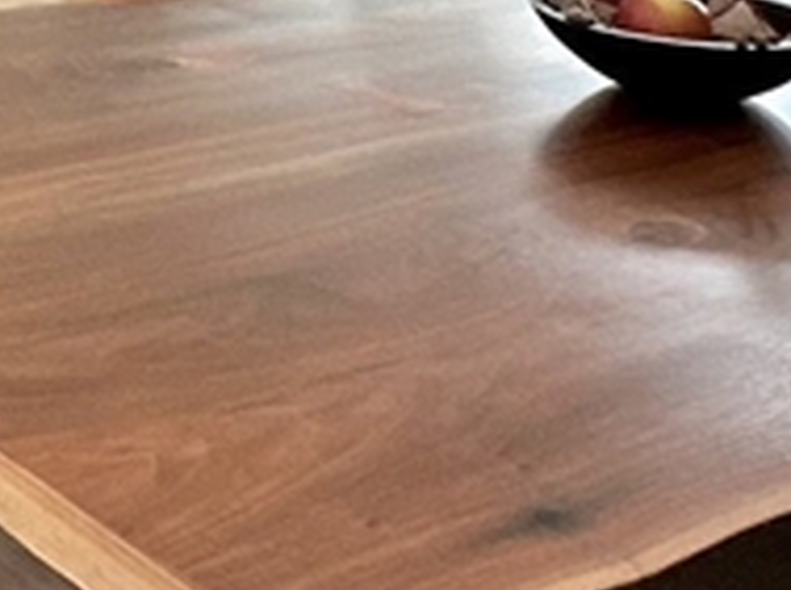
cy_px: -418
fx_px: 1733
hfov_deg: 23.2
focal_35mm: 76
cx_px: -193
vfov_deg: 16.6
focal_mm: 2.22
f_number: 2.2
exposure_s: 1/120
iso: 80
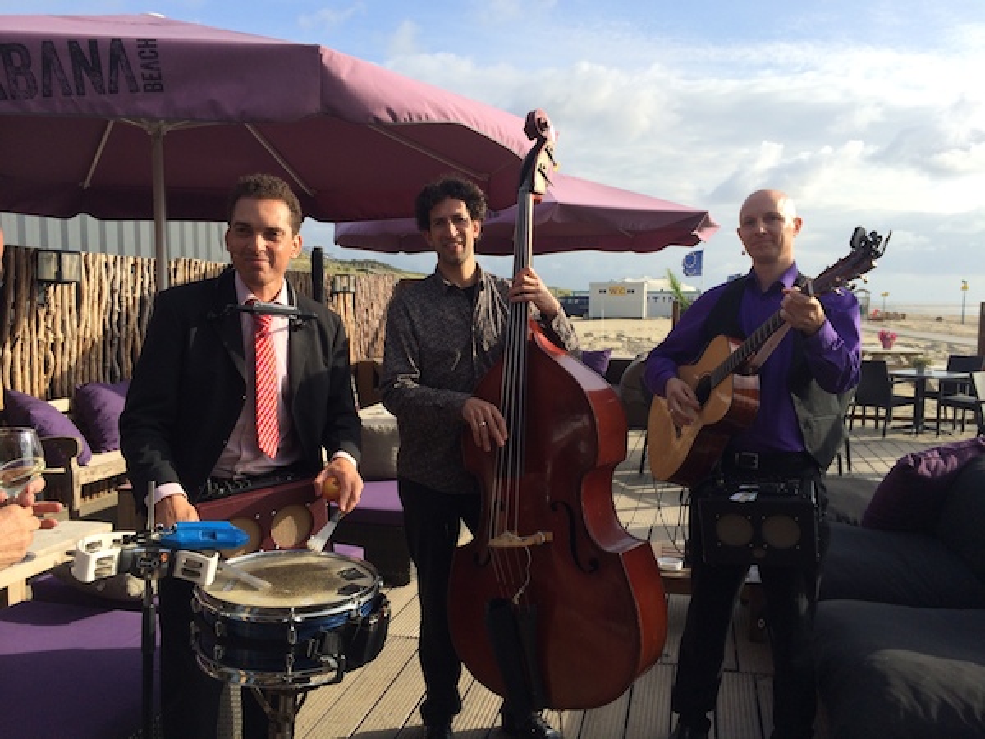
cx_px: 492
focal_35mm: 30
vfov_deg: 46.8
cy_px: 370
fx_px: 854
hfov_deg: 60.0
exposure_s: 1/1414
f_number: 2.2
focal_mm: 4.12
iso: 32
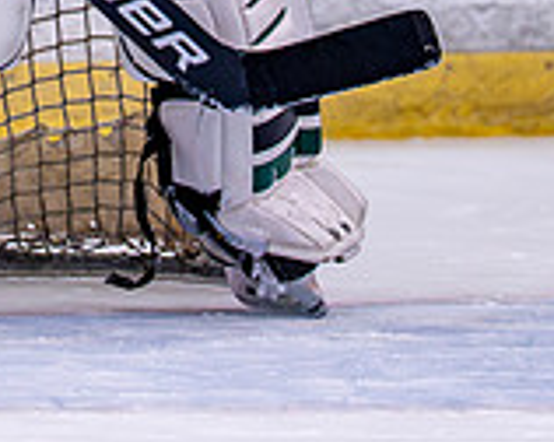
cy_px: -424
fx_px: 17031
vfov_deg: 1.5
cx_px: 7
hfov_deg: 1.9
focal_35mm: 1040
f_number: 2.8
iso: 2500
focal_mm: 188
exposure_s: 1/1250
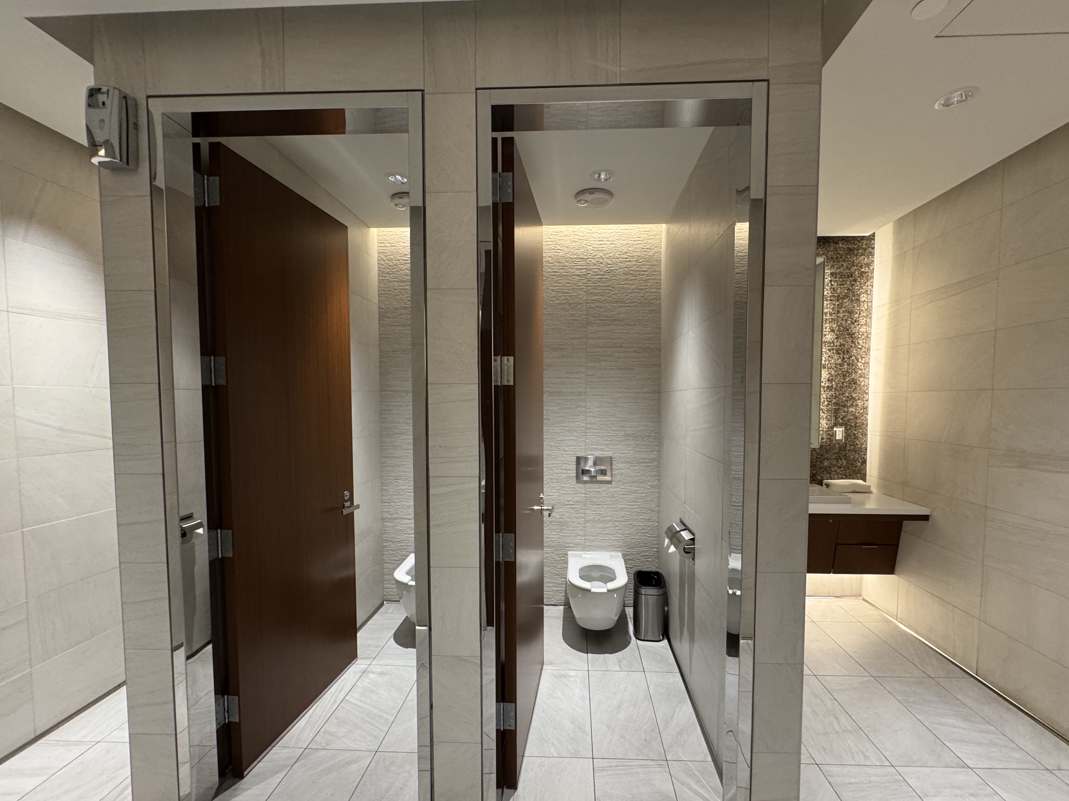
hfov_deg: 98.1
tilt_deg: -3.7
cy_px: 425
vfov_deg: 81.7
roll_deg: -0.2
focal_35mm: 15
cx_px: 559
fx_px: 463
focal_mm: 2.22
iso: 400
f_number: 2.2
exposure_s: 1/60
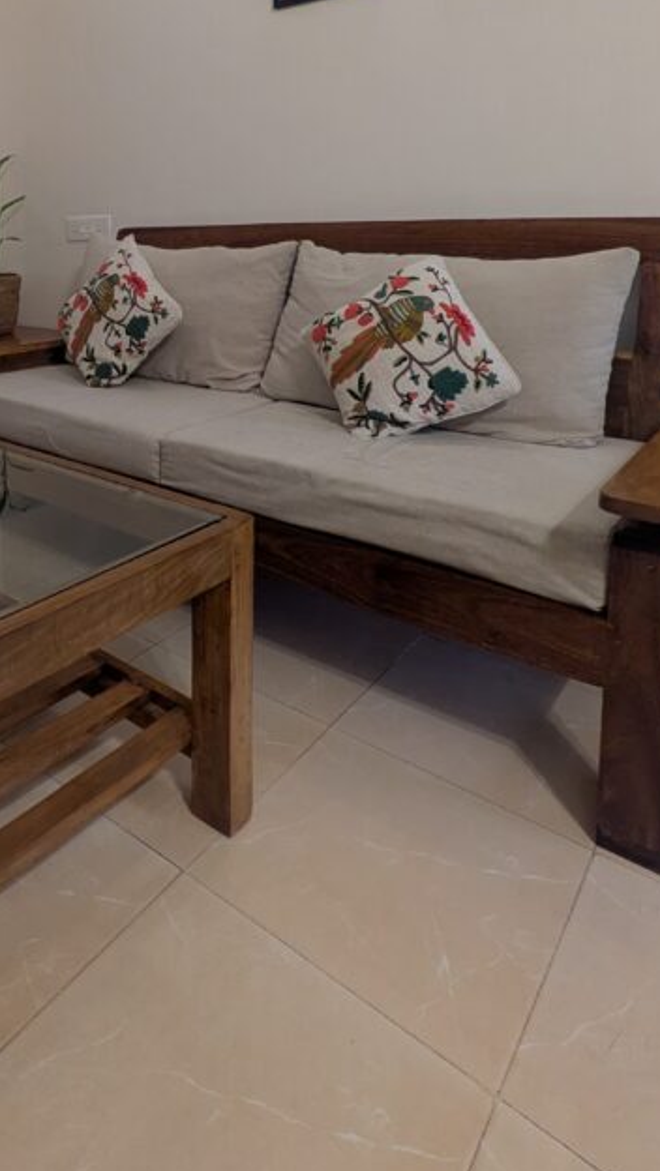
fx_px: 777
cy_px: 311
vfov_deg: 69.7
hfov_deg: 44.1
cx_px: 147
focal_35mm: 25
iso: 107
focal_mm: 1.83
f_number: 2.2
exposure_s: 1/25
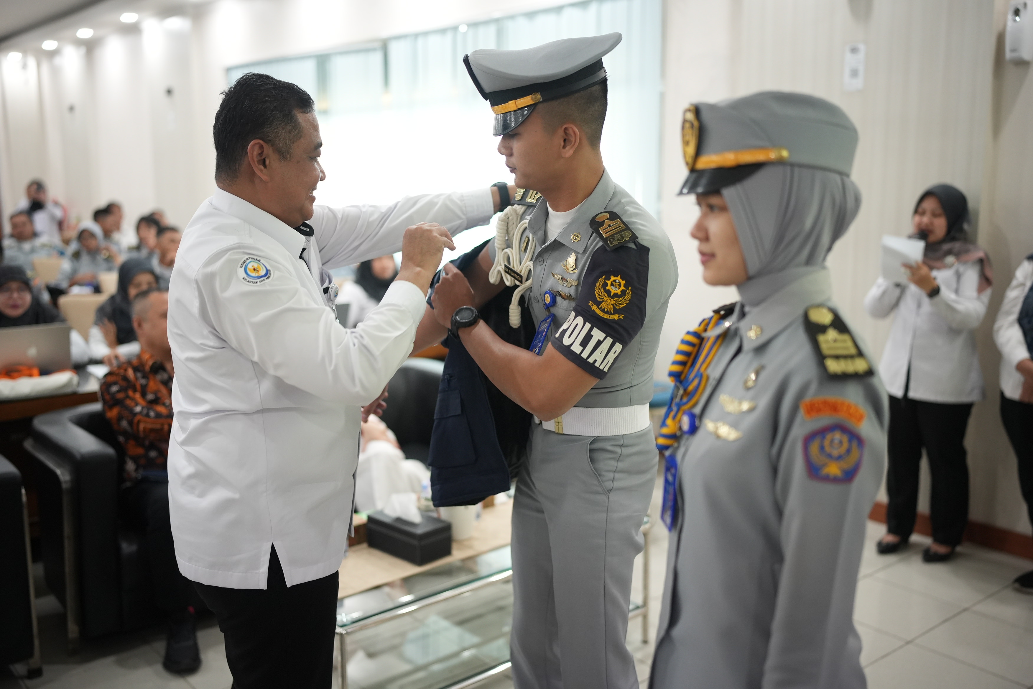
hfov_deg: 54.4
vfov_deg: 37.9
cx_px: 516
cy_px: 344
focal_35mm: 35
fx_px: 1004
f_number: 1.4
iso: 1600
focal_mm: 35
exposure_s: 1/171
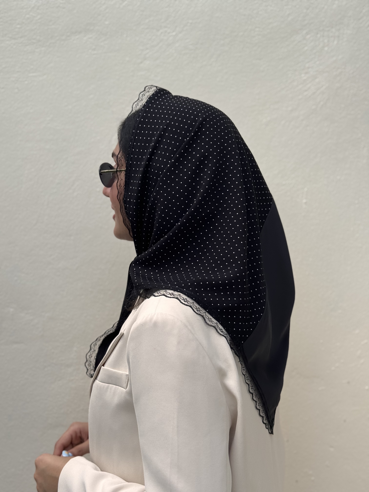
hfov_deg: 30.3
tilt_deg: -4.4
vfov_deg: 39.7
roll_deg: +1.3
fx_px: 682
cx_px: 184
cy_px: 246
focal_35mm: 48
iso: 64
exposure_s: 1/2331
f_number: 1.78
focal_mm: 6.76
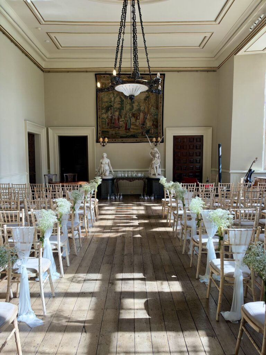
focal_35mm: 24
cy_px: 178
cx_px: 133
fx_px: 246
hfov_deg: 56.8
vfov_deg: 71.6
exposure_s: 1/463
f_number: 1.8
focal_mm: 6.93
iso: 80
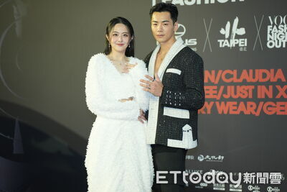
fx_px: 925
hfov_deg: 17.6
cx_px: 144
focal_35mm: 116
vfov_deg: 11.8
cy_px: 96
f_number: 3.2
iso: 1000
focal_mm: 116
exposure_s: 1/250
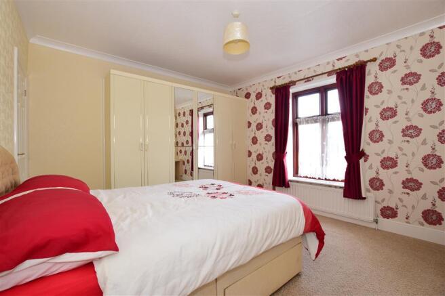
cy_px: 148
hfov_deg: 100.4
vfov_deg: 77.3
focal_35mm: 15
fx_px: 185
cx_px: 222
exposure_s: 1/80
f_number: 6.3
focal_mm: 10
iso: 640
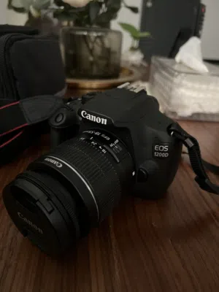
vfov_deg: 67.3
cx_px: 110
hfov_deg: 53.1
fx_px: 219
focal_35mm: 26
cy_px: 146
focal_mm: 5.7
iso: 1000
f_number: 1.5
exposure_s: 1/30
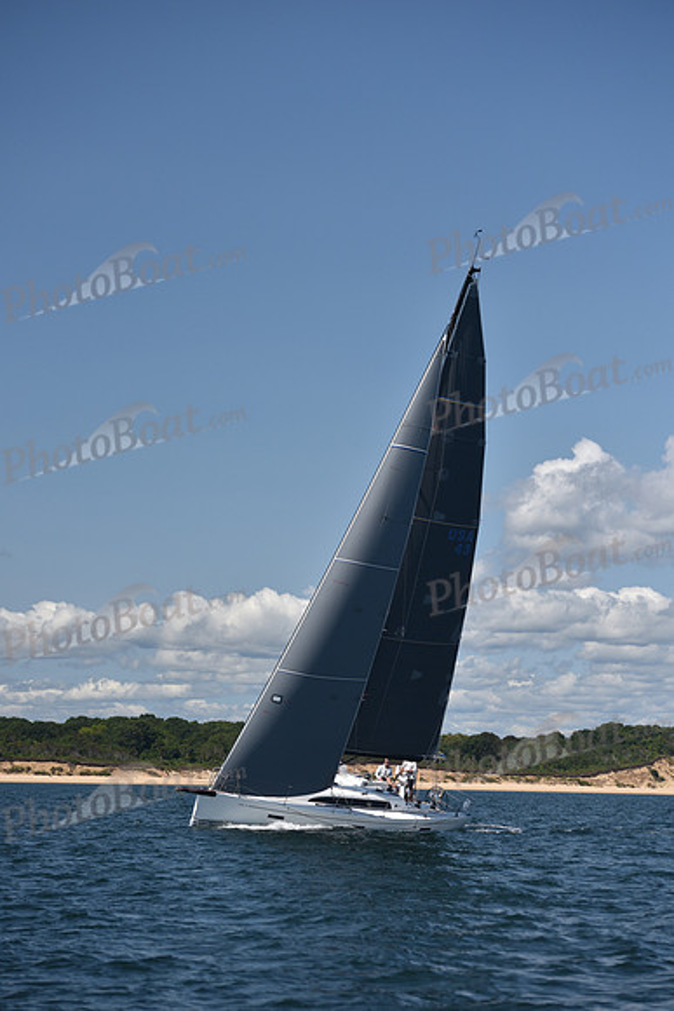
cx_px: 337
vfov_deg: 21.5
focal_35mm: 95
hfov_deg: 14.4
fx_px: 2666
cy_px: 506
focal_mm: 95
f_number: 4
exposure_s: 1/2000
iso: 250
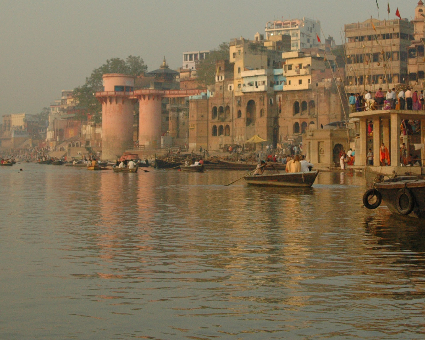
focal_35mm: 73
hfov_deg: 26.1
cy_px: 80
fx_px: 918
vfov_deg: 20.8
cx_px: 231
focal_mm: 28
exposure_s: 1/400
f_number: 8
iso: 1000
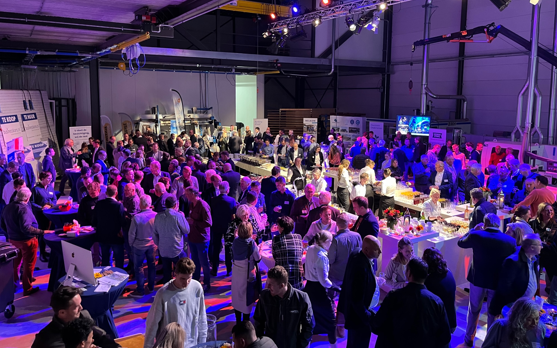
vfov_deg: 44.3
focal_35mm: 28
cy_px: 139
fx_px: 425
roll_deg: +0.1
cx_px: 276
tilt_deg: -6.0
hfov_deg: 66.5
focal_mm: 5.1
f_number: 1.6
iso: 500
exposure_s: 1/33
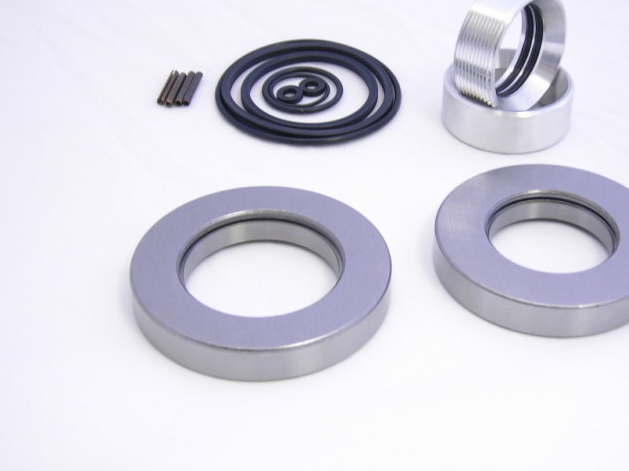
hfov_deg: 27.7
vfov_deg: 20.9
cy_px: 176
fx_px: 1271
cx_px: 382
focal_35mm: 70
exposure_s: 1/5.3
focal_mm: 9.1
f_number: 3.6
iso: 50
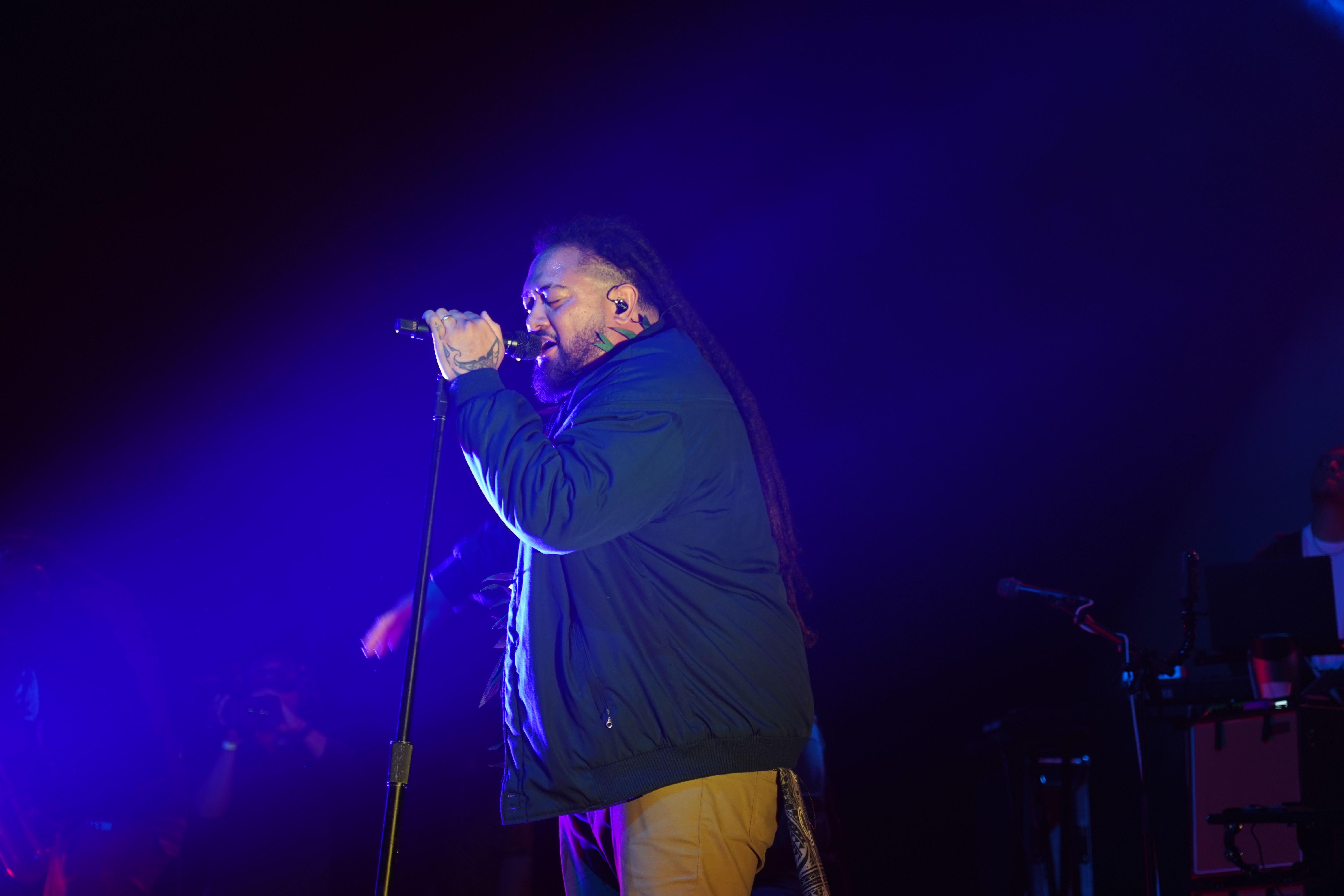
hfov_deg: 19.5
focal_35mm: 105
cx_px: 672
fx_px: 3920
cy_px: 448
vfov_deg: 13.0
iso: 800
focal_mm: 105
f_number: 4
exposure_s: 1/125
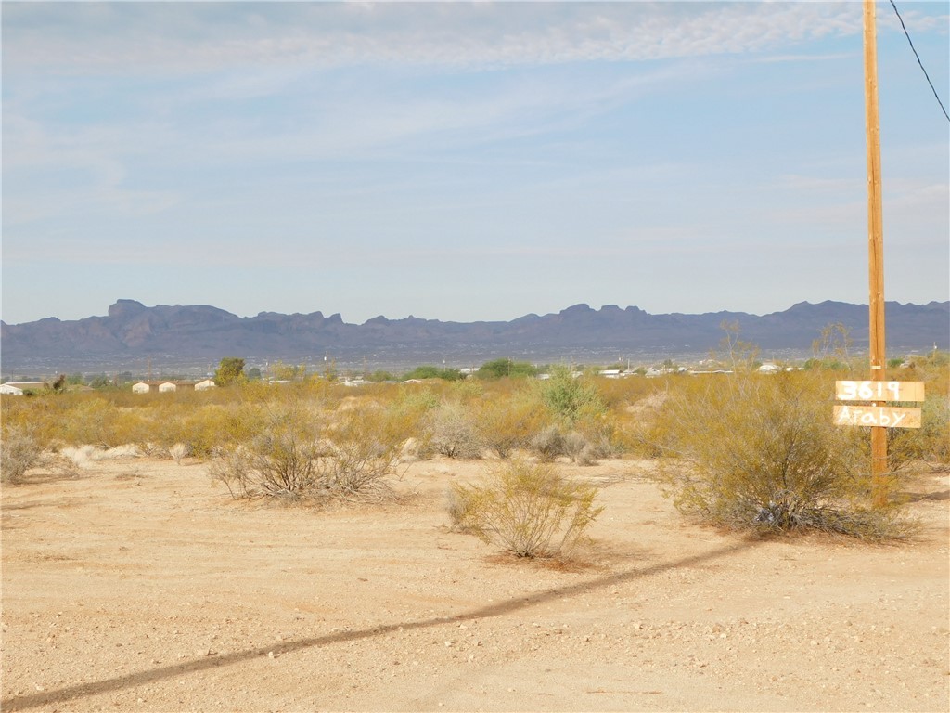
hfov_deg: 27.4
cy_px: 356
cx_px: 475
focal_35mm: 71
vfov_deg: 20.7
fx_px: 1949
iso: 125
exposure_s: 1/640
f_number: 4.3
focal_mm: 12.6
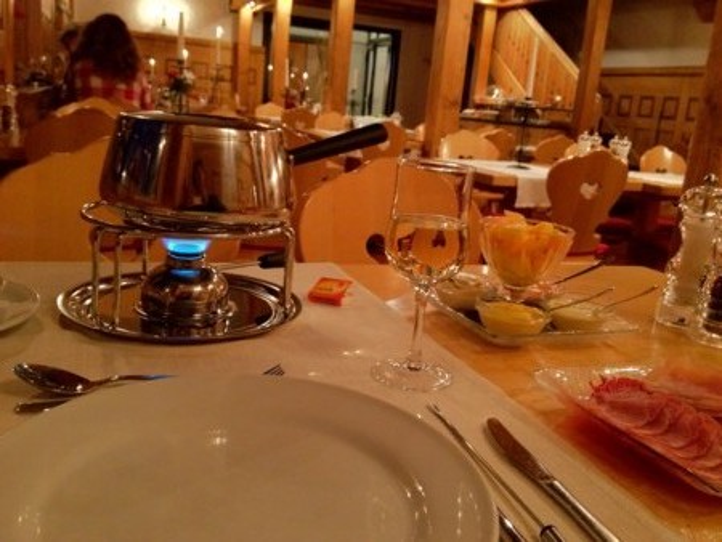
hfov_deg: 52.6
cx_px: 361
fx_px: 730
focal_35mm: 35
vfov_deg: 40.7
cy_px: 271
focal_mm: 4.28
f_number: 2.4
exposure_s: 1/15
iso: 500
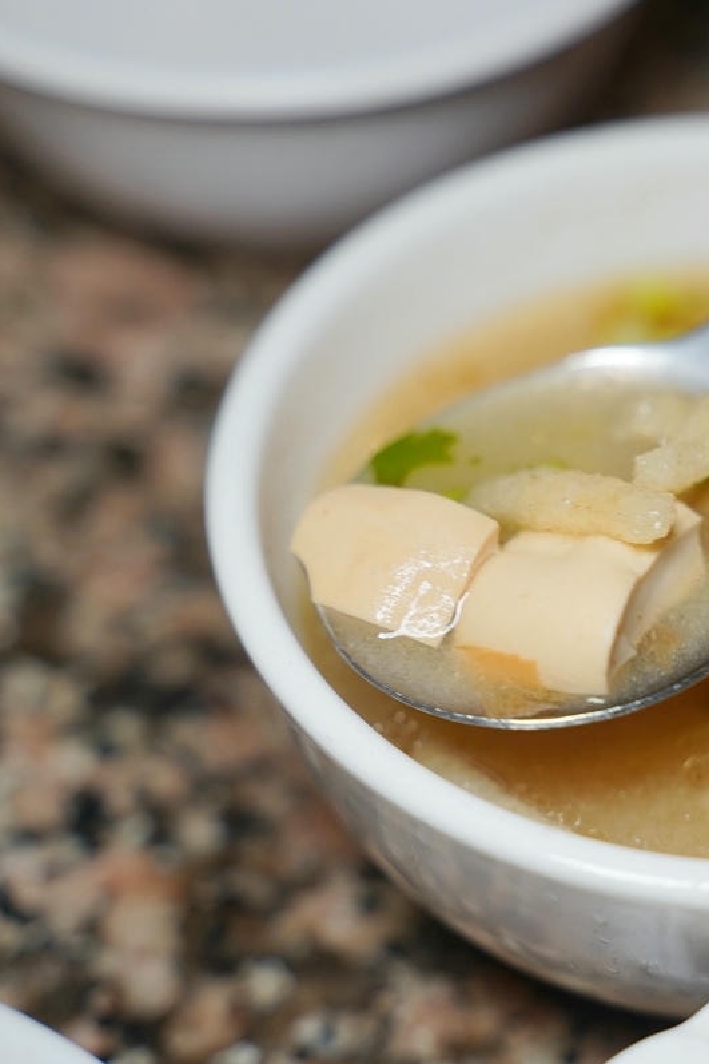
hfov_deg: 12.1
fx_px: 3336
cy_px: 532
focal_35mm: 113
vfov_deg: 18.1
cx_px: 561
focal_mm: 75
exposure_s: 1/80
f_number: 4
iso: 200
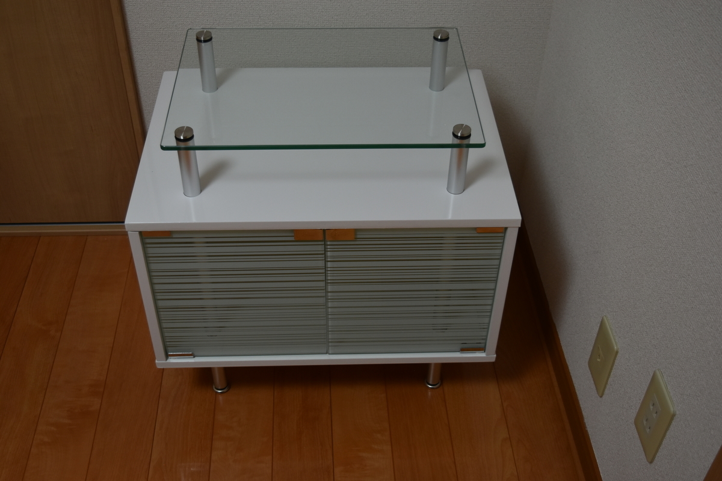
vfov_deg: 30.8
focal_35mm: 44
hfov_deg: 45.0
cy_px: 240
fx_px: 872
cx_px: 361
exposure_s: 1/60
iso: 500
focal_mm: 29
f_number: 4.2
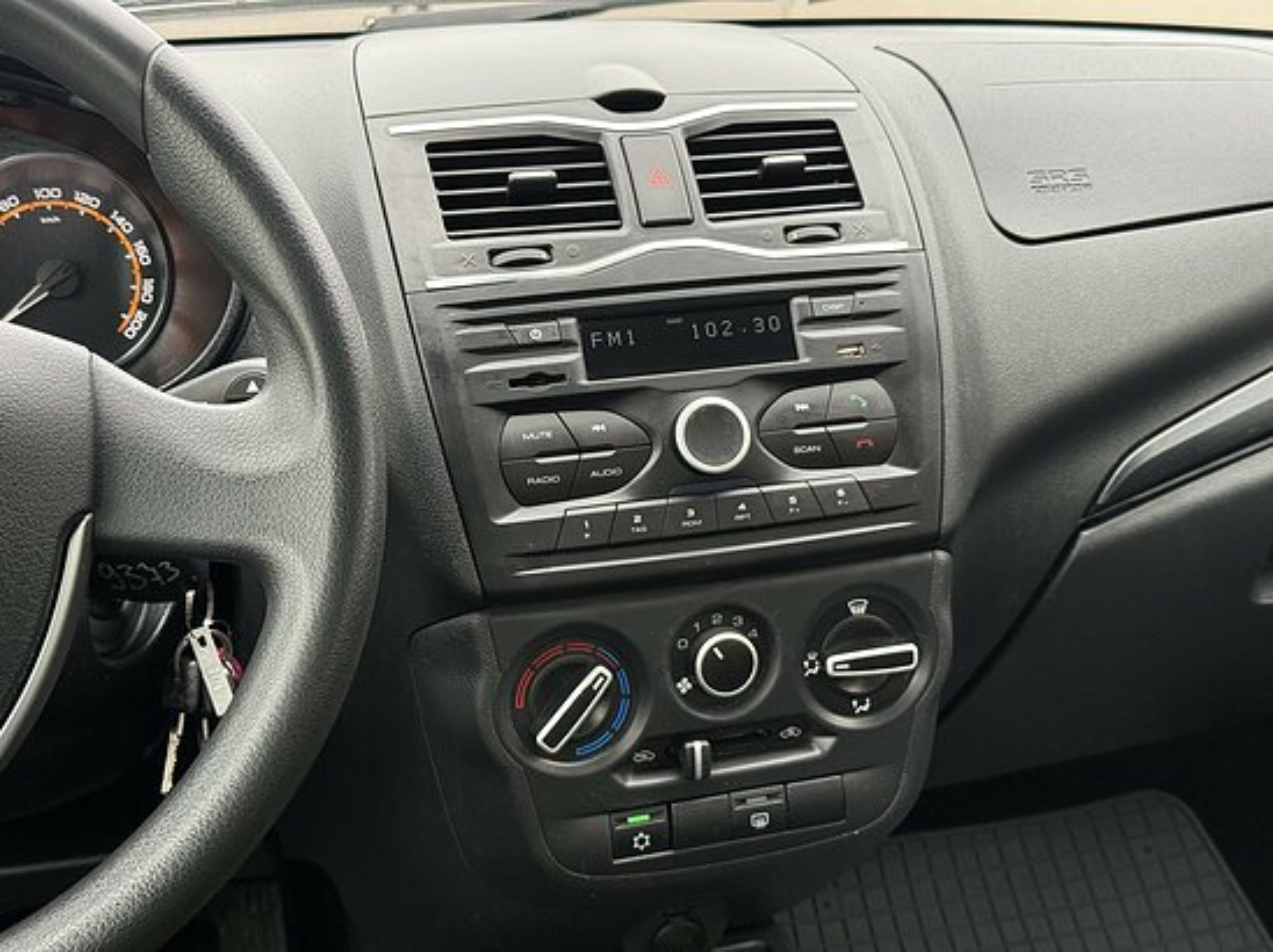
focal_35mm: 48
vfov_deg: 30.2
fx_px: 1764
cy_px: 476
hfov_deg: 39.7
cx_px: 636
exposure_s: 1/96
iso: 100
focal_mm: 6.76
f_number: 1.78
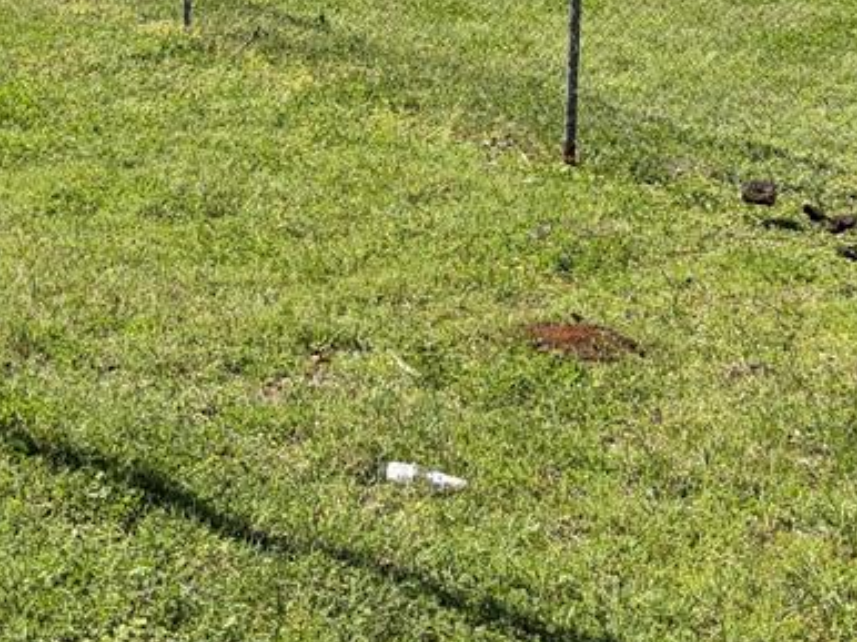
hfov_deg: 26.1
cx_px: -78
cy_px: -38
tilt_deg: -6.3
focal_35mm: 69
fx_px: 1707
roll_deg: +1.3
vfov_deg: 20.4
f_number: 1.6
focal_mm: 5.96
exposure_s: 1/2639
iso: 50
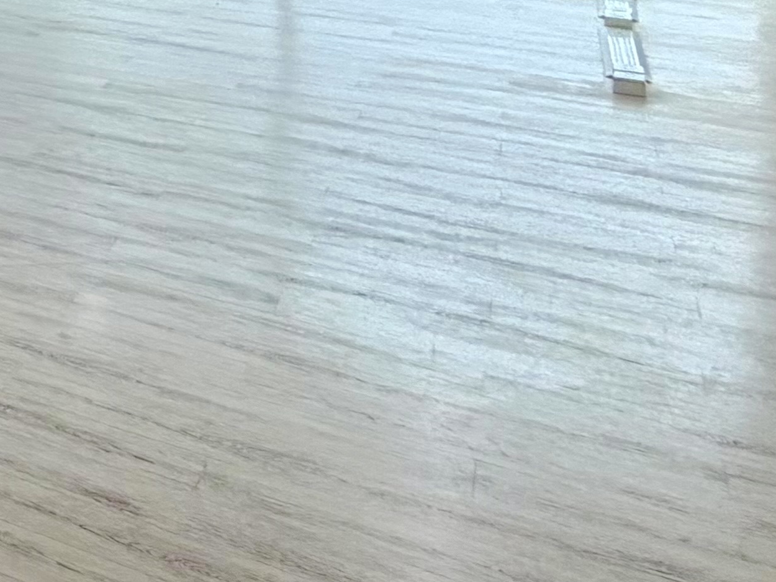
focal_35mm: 64
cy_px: -305
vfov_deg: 19.7
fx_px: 1434
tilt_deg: -0.8
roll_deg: +0.7
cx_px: -902
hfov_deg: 17.3
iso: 64
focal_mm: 2.22
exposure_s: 1/436
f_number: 2.2
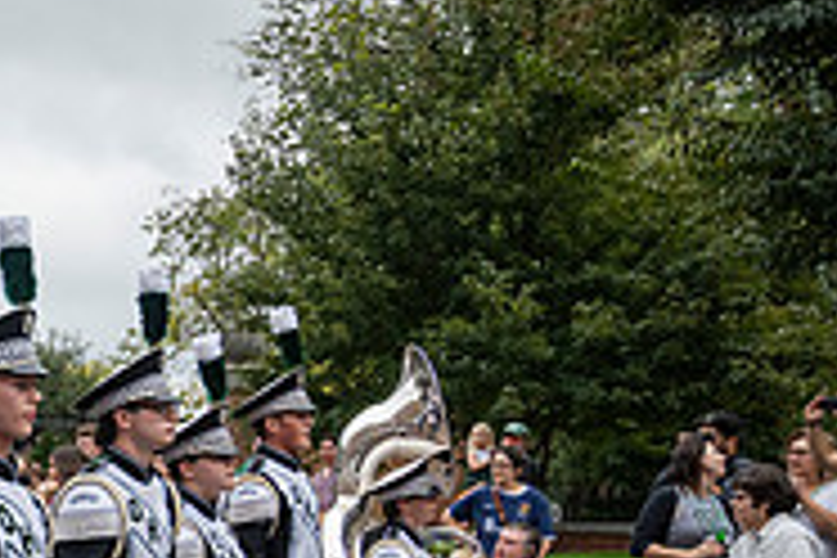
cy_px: 619
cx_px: -369
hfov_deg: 22.7
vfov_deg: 17.5
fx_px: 1744
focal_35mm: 75
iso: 640
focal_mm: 24
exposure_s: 1/1600
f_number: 4
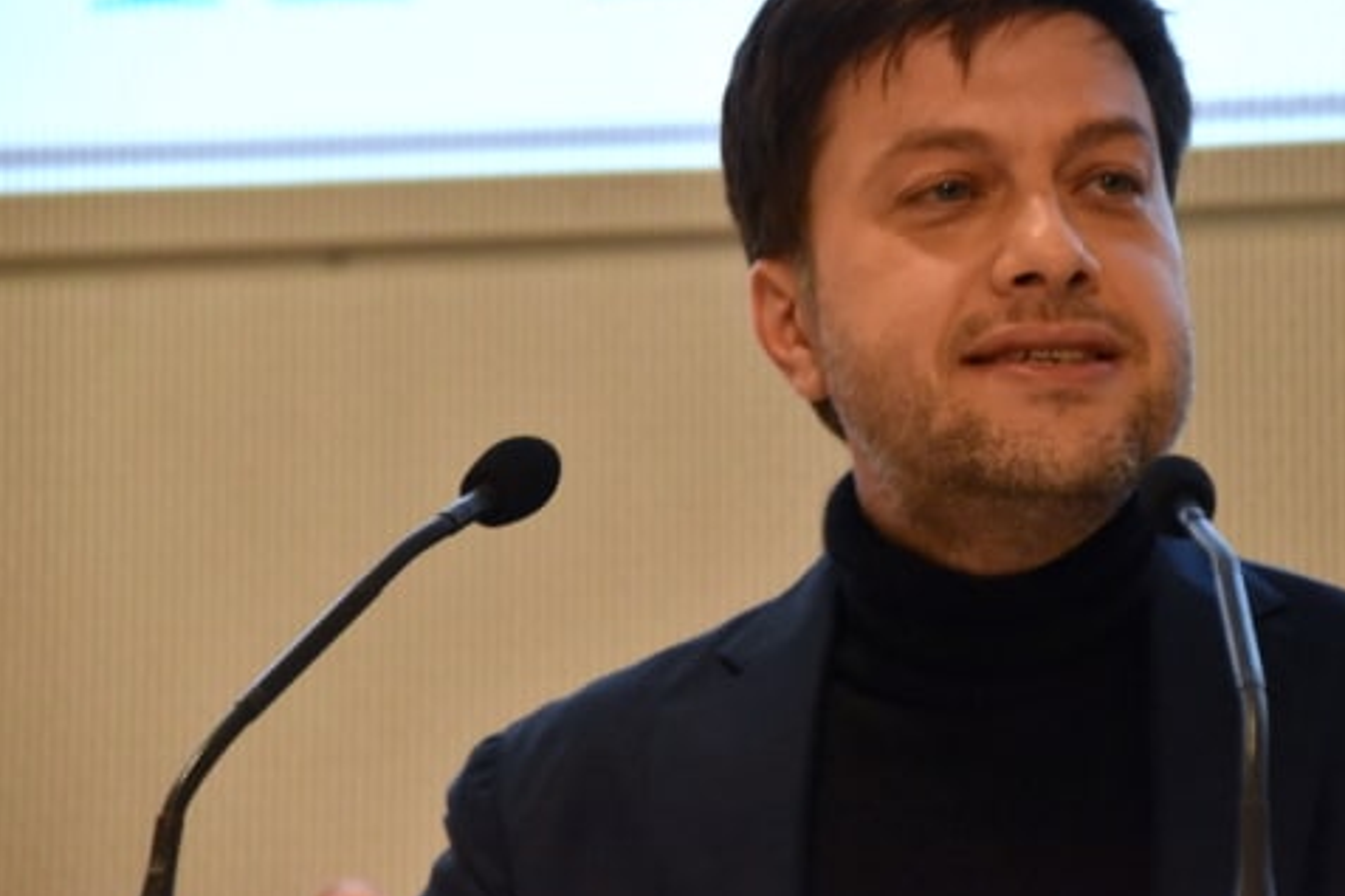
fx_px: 10222
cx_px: 823
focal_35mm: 274
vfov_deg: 5.0
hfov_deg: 7.5
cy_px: 372
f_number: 6
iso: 6400
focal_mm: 145
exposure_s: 1/250
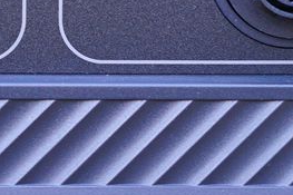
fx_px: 2180
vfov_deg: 5.0
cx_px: 141
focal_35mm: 268
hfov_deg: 7.7
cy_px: -172
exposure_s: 1/60
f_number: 2.8
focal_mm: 55
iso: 320
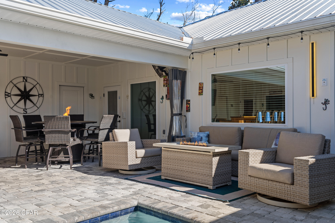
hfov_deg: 58.7
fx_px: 298
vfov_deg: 41.1
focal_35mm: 32
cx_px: 168
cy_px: 112
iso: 100
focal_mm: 32
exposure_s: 1/40
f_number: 8
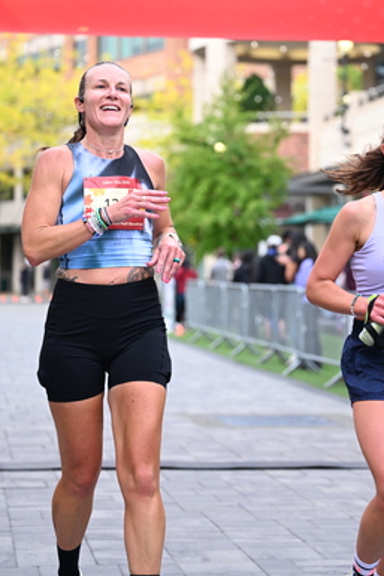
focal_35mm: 100
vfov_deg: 20.3
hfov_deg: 13.7
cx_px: 240
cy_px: 192
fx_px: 1598
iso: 1000
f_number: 2.8
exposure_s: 1/1600
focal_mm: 70
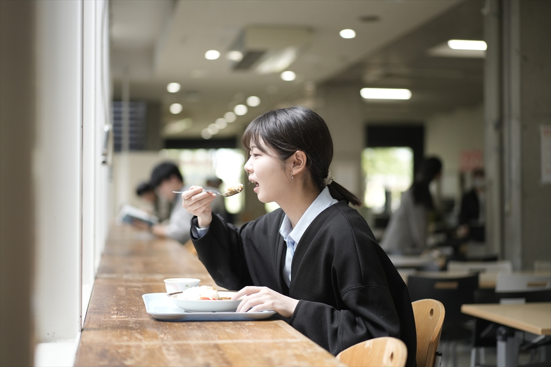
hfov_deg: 36.2
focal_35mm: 55
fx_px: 842
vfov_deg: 24.6
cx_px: 276
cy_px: 184
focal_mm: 55
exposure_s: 1/500
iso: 400
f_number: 1.8
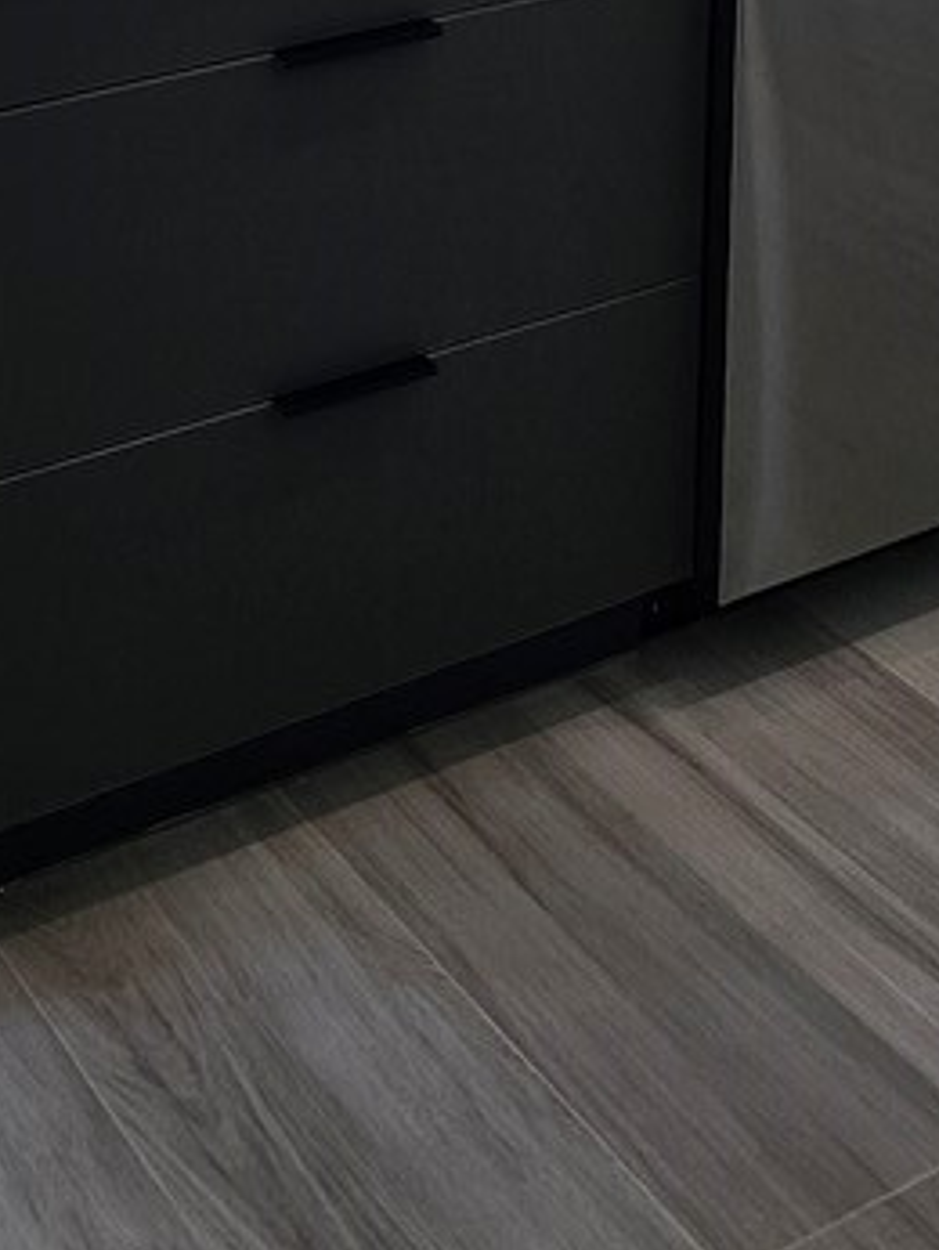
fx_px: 2456
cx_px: 33
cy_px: -477
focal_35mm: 68
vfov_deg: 24.1
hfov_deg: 21.0
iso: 64
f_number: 1.7
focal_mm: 6.3
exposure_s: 1/120
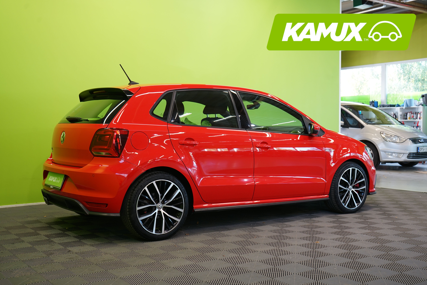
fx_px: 498
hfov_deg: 46.4
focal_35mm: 42
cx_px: 214
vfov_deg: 31.9
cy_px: 142
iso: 400
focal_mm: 42
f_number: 5.6
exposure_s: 1/25
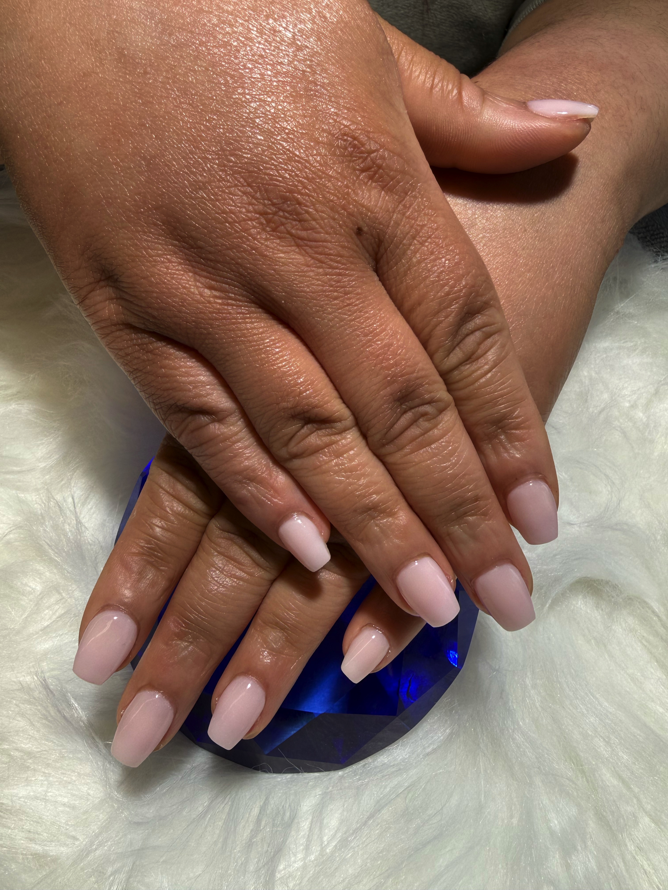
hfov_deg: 56.8
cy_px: 445
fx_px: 618
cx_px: 334
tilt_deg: -46.3
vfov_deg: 71.6
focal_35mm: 24
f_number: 2.2
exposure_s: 1/334
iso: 40
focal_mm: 2.22
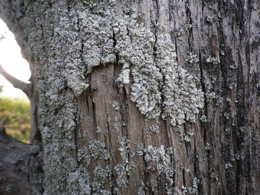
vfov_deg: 49.7
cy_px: 98
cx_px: 130
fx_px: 210
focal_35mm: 28
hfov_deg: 63.4
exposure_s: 1/100
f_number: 3.5
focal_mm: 5.05
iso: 160
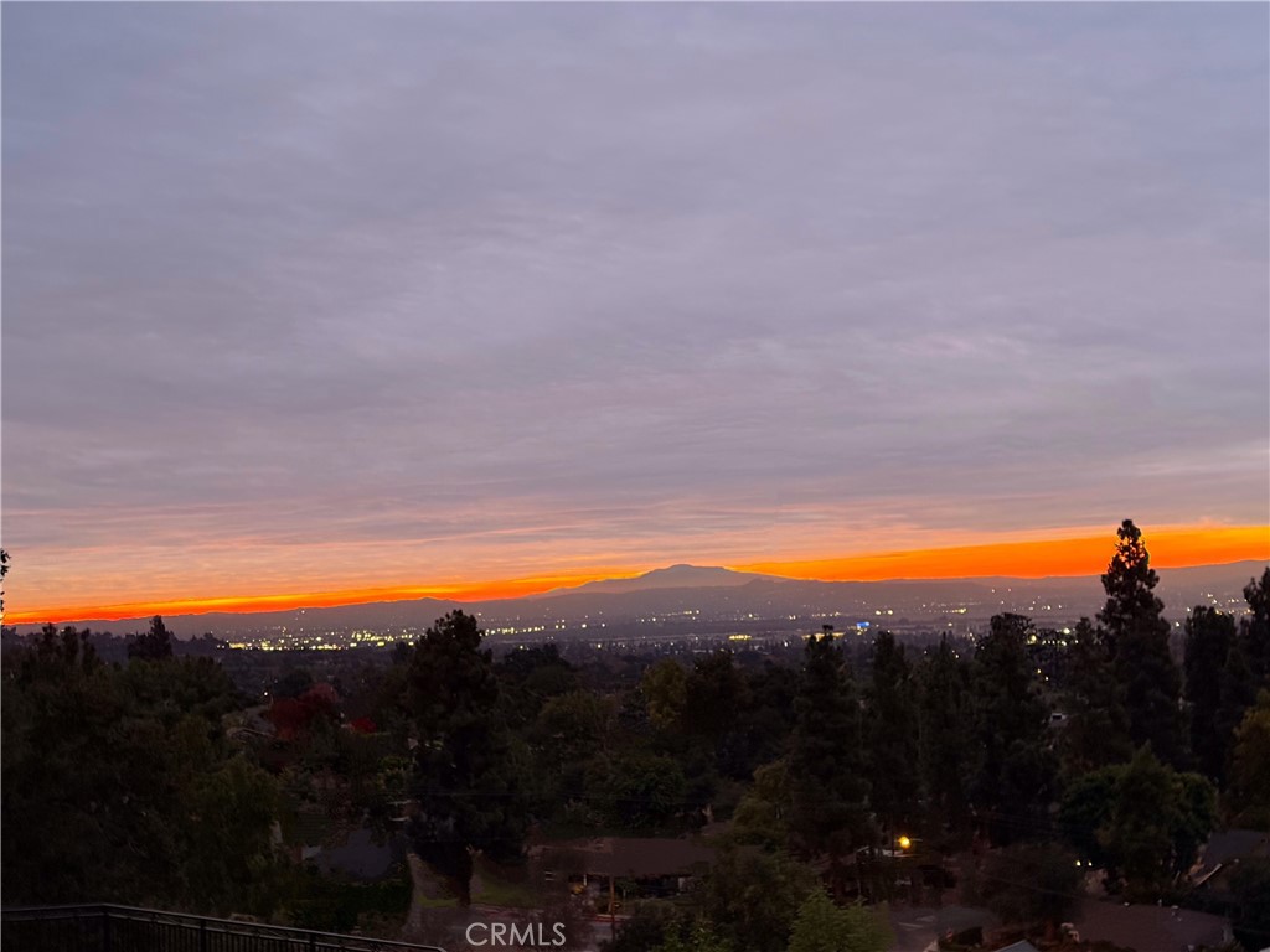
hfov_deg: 39.7
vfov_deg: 30.3
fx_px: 1761
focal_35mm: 48
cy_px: 476
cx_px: 635
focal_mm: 6.76
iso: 500
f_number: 1.78
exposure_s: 1/30
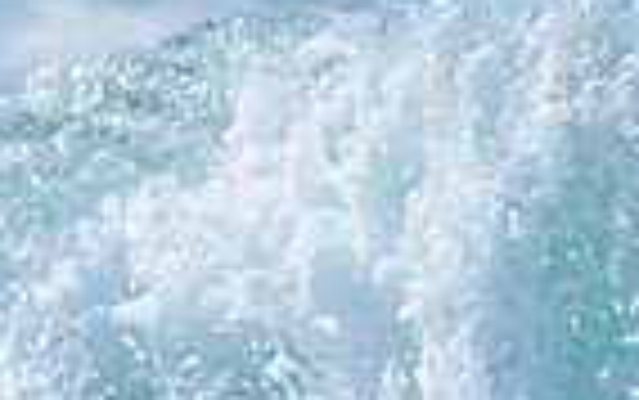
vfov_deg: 0.4
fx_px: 62760
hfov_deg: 0.6
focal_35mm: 3601
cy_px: 618
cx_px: -327
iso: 250
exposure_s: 1/2000
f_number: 6.3
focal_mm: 800
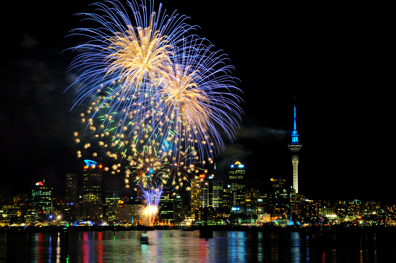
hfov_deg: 20.6
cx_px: 198
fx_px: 1088
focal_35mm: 99
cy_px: 132
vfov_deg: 13.8
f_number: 13
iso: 400
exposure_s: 3
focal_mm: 66
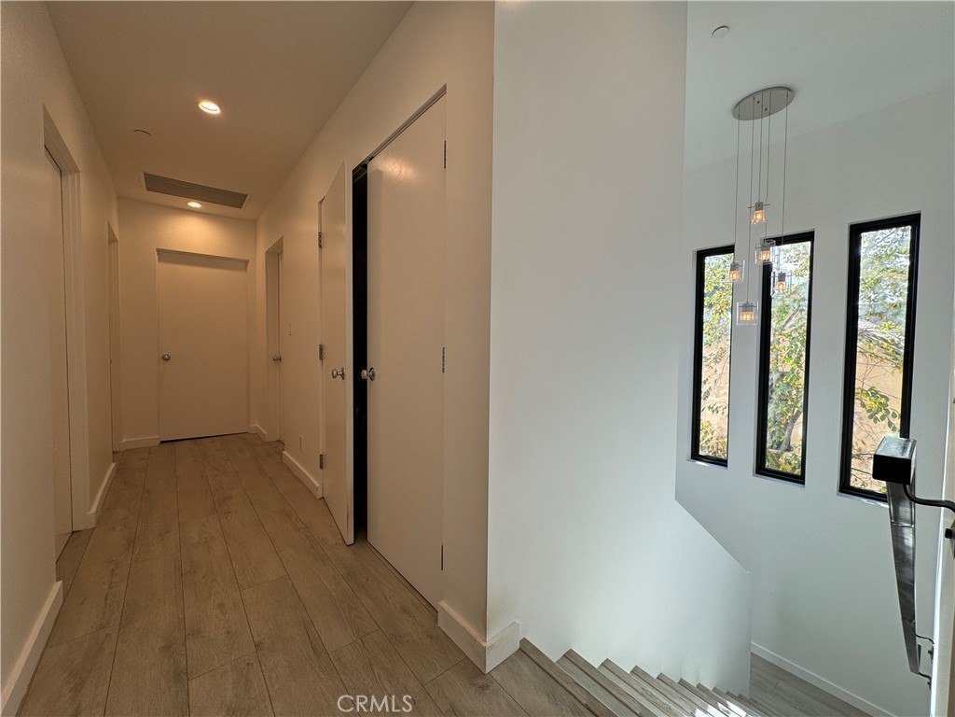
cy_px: 358
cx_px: 478
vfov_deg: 85.7
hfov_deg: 102.1
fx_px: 386
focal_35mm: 14
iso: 40
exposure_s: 1/124
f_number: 2.2
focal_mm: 2.22
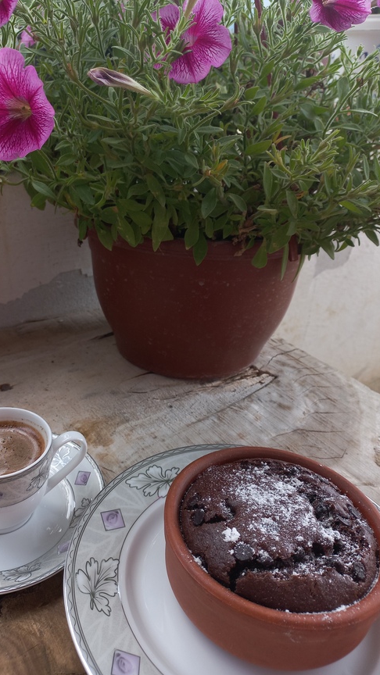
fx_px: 519
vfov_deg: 66.0
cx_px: 160
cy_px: 323
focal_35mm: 29
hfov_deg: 40.1
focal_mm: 4.6
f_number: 1.8
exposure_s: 1/100
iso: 40
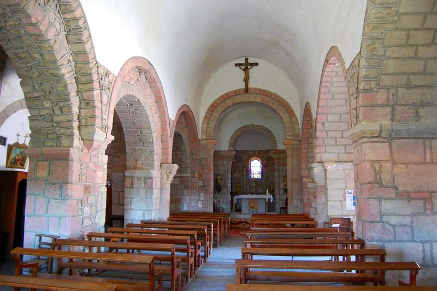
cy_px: 146
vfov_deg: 47.9
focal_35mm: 27
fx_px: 327
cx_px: 218
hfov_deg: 67.4
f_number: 3.5
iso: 800
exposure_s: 1/13
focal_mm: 18
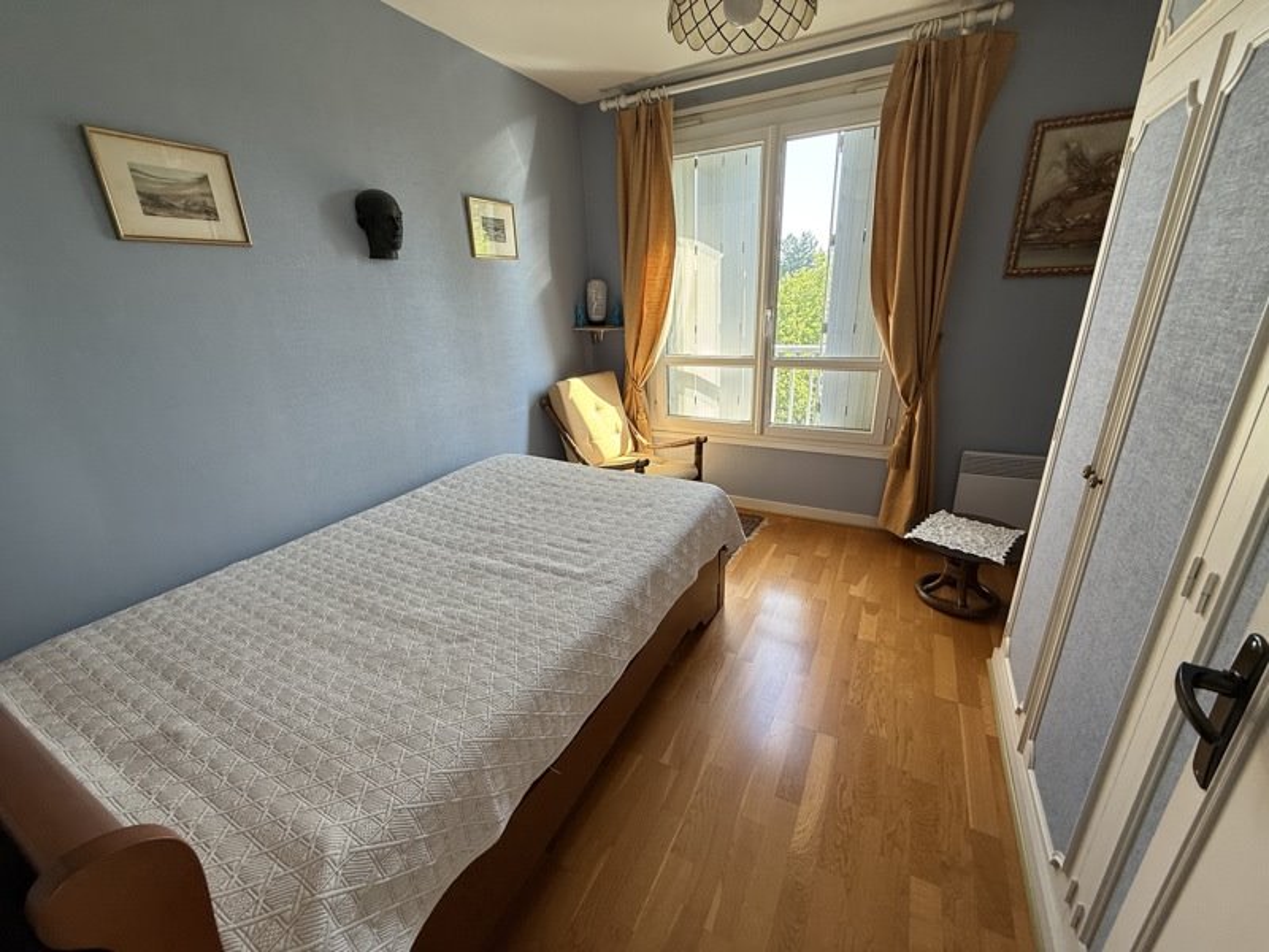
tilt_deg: -19.5
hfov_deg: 102.1
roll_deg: +1.7
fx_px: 513
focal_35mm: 14
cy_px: 476
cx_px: 634
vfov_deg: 85.7
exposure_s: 1/99
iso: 64
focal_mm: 2.22
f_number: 2.2
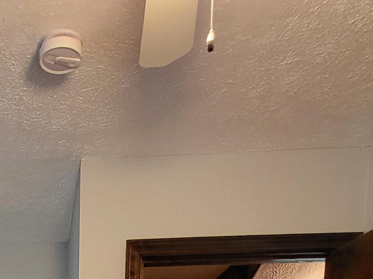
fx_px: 506
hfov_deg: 35.4
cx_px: -23
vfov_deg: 21.0
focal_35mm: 47
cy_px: 502
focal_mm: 1.74
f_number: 2.2
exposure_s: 1/30
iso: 320
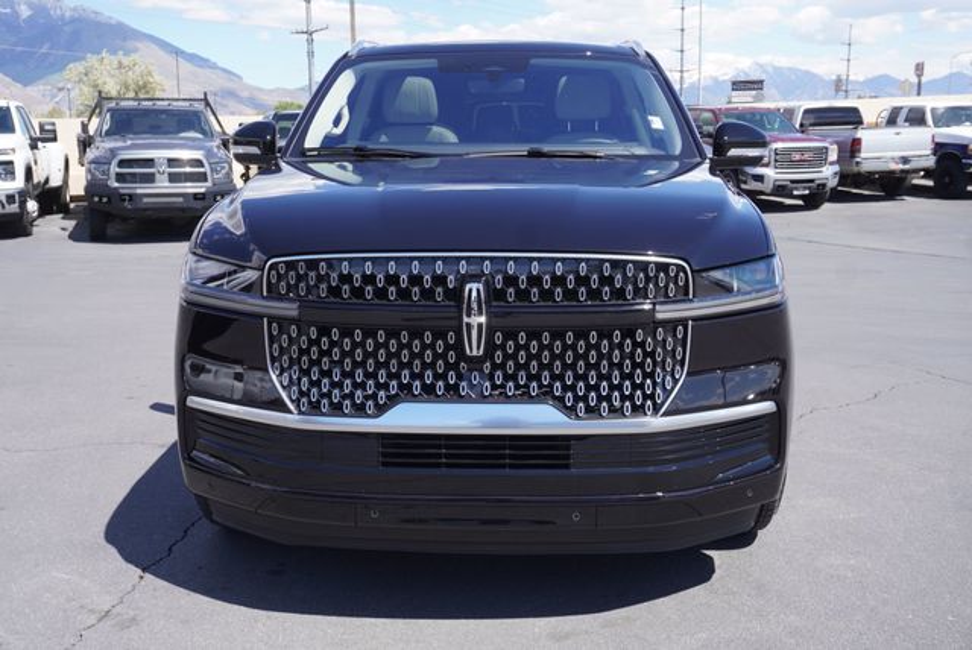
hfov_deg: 53.1
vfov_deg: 36.9
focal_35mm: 36
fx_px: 973
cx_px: 486
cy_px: 325
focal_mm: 24
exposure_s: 1/160
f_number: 7.1
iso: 100
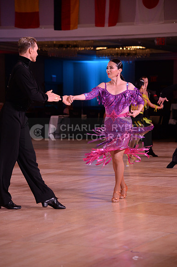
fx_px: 888
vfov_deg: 17.1
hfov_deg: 11.4
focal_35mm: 120
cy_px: 134
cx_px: 88
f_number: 5
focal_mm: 120
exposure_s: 1/250
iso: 2000
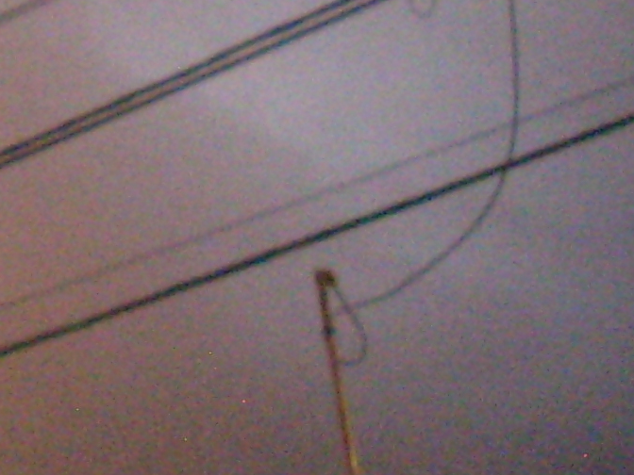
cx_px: -387
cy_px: 95
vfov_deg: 10.5
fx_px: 2582
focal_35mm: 141
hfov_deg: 13.0
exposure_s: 1
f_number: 2.8
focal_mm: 6.2
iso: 800
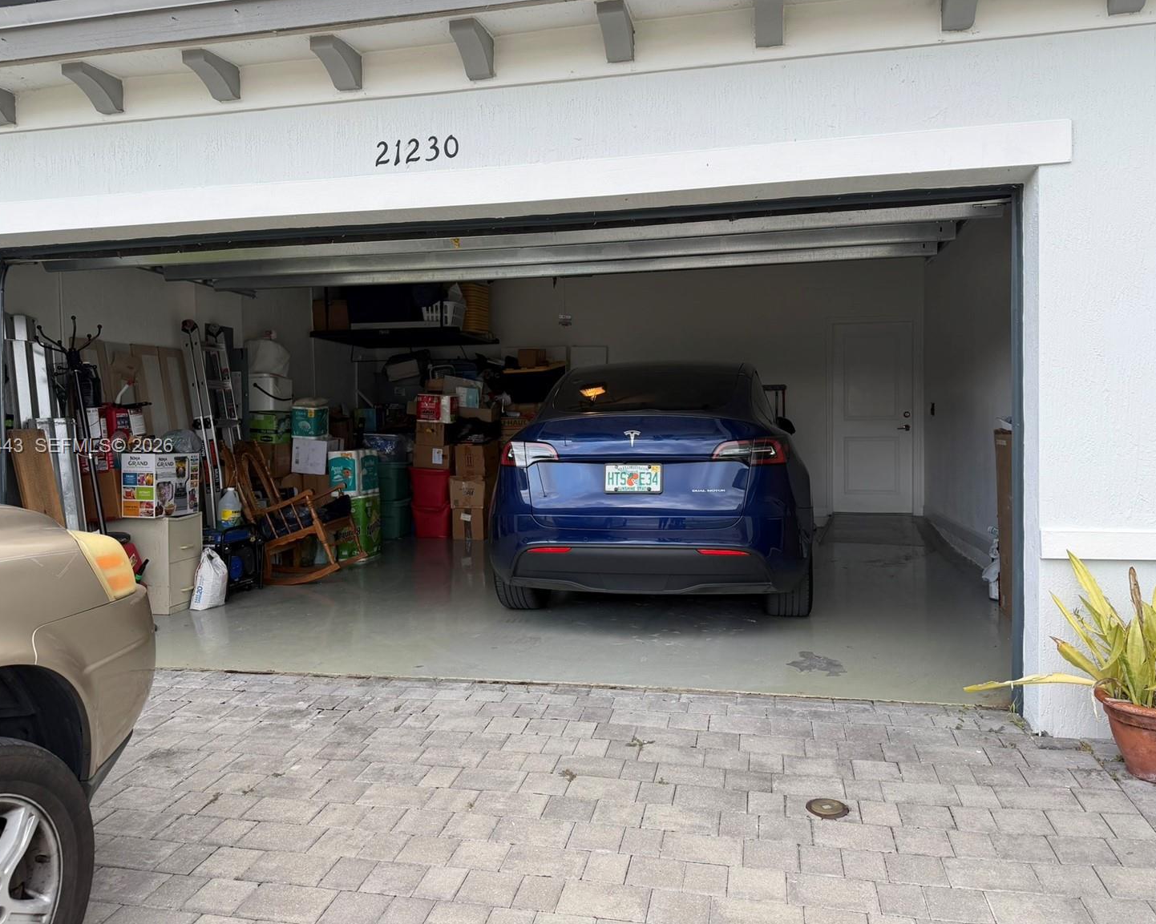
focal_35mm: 26
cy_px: 447
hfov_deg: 66.0
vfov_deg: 54.9
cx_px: 565
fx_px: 889
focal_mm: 6.76
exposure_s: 1/344
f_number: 1.78
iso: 80
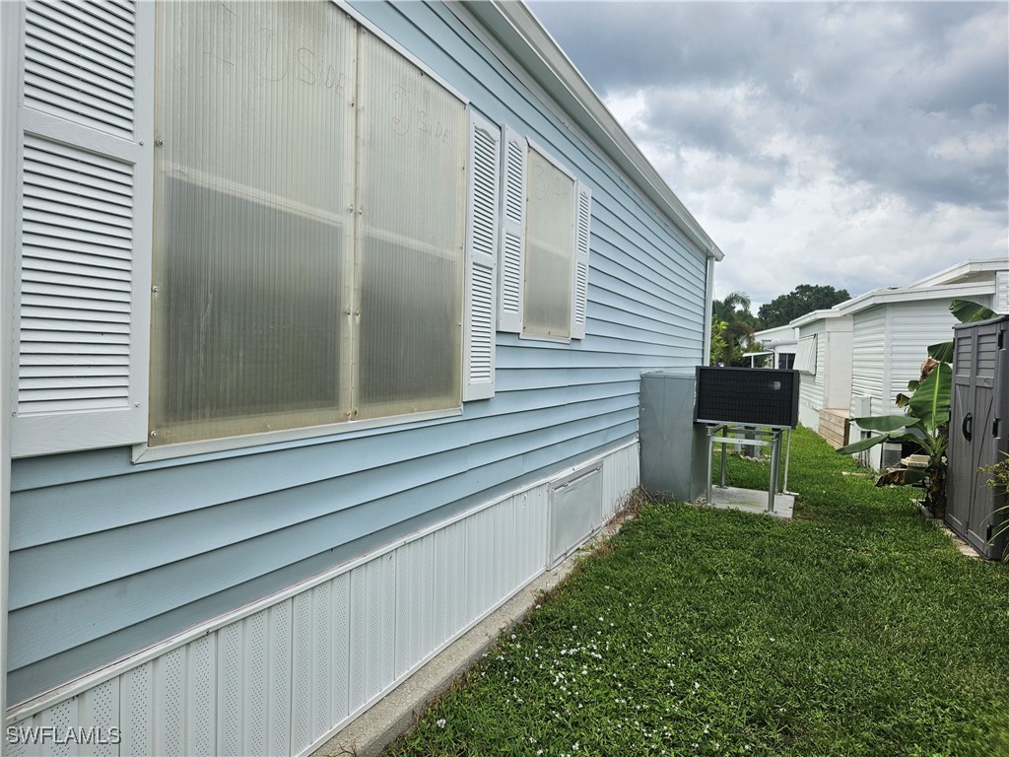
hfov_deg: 73.9
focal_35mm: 23
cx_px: 504
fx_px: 670
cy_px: 378
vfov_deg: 58.9
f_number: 1.8
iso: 25
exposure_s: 1/1834
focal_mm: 5.4
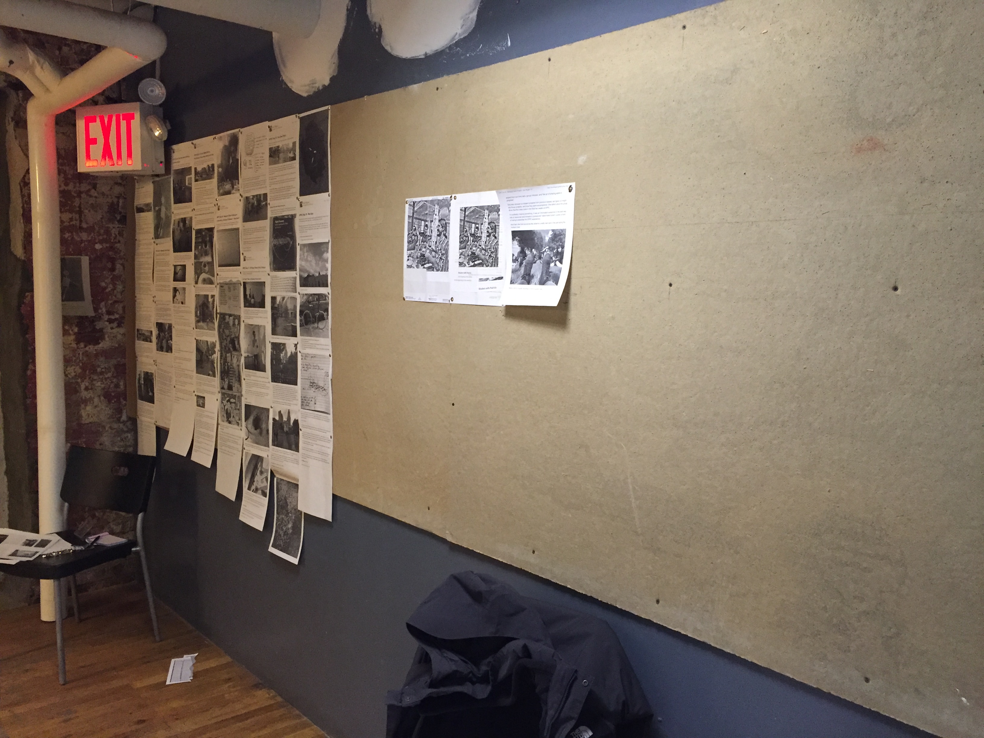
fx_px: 824
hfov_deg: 61.7
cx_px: 492
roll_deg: -0.9
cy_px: 369
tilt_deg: -5.4
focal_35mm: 29
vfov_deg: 48.2
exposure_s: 1/24
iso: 250
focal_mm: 4.15
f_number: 2.2
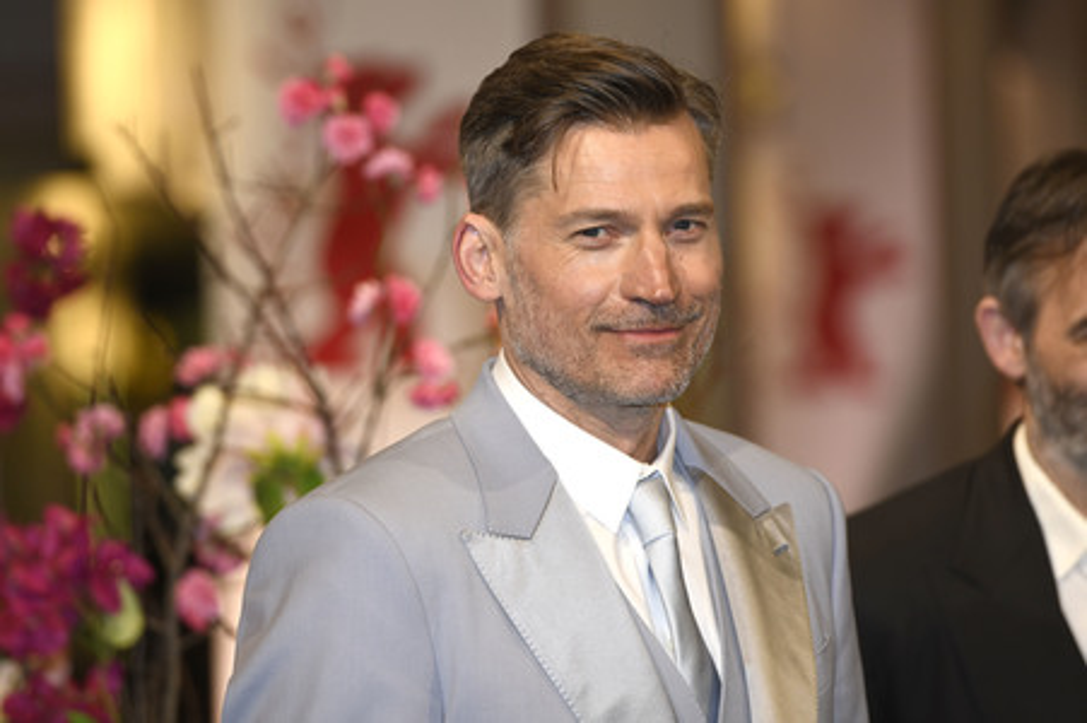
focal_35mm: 200
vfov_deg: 6.9
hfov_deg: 10.3
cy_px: 362
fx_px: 6034
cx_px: 544
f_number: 4.5
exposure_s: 1/400
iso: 1000
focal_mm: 200
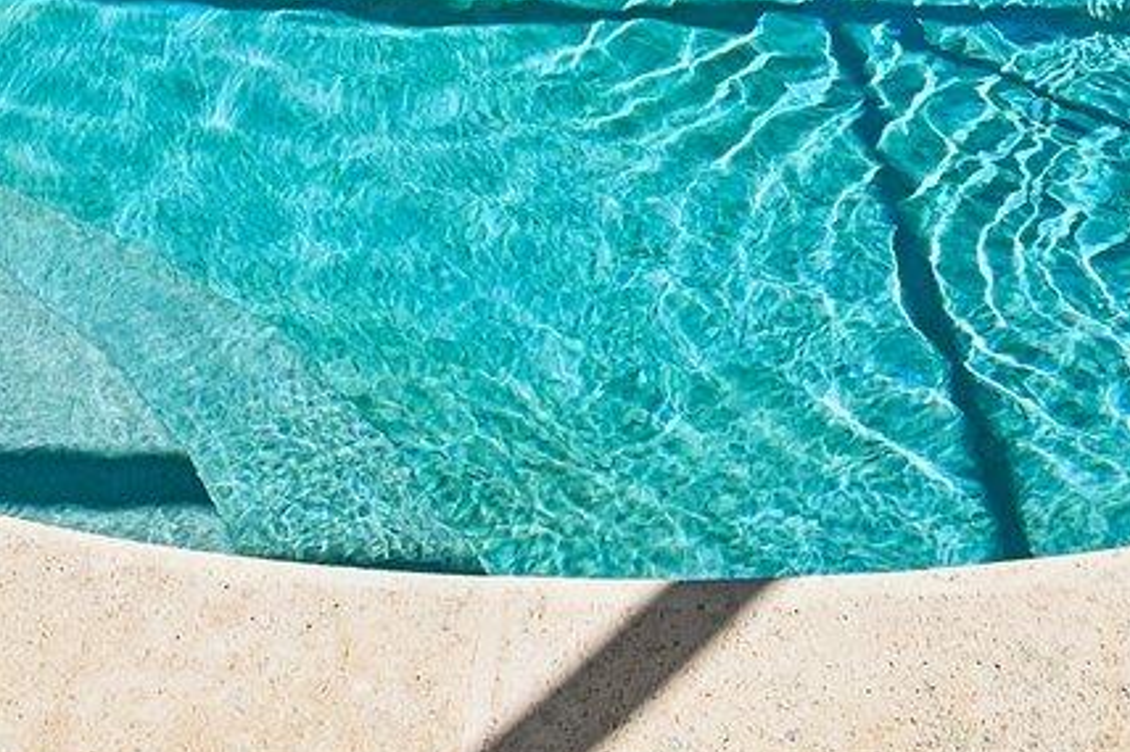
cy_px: -875
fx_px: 2102
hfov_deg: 30.1
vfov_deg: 15.1
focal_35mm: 67
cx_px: 628
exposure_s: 1/250
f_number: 8
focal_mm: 14
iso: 100
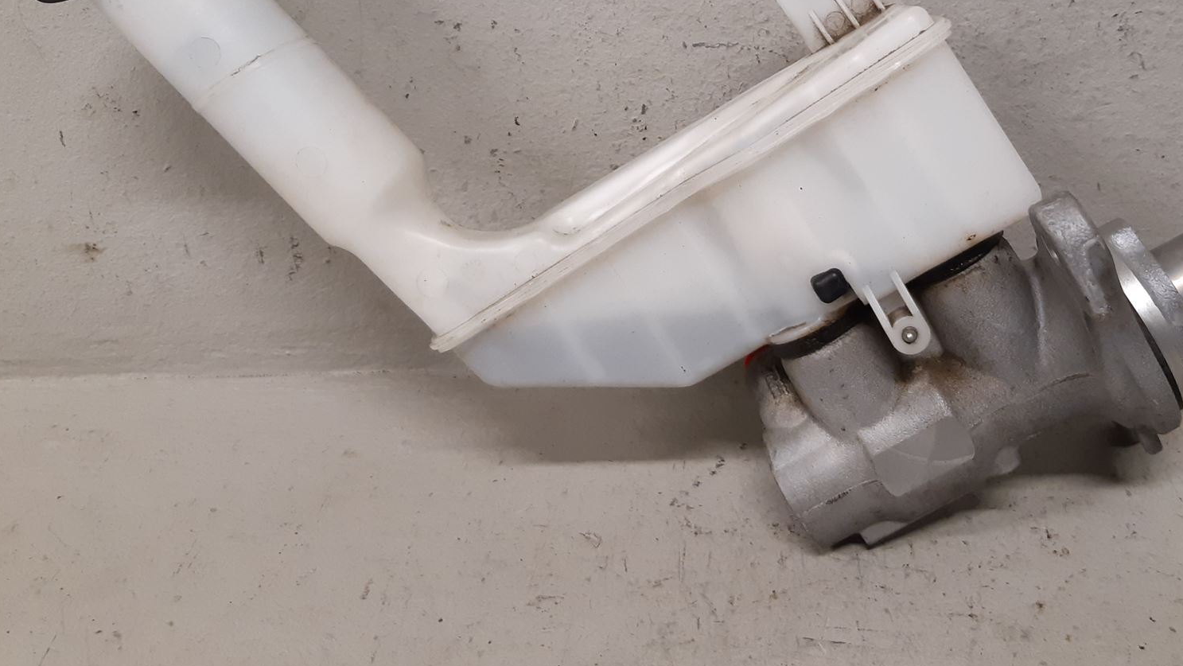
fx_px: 1224
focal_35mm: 39
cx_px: 666
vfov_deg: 29.9
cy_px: 161
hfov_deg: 51.5
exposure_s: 1/50
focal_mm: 3.93
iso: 160
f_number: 1.7
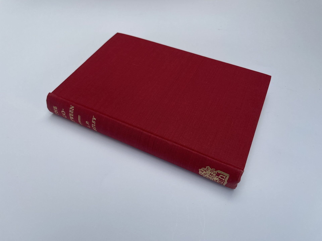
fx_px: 242
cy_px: 120
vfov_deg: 53.1
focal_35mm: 26
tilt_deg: -51.4
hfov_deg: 67.3
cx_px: 161
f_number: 1.6
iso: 32
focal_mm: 4.2
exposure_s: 1/602
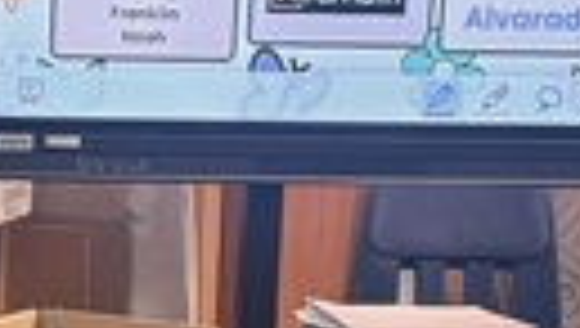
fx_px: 3188
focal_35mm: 207
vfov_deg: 5.7
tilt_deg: -16.5
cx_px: -40
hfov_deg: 10.3
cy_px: 669
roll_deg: -1.3
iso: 125
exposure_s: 1/60
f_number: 1.78
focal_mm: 6.76
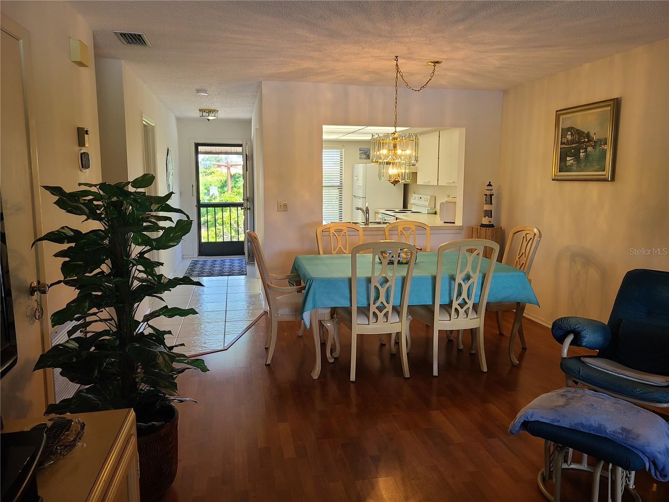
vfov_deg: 53.1
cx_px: 334
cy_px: 251
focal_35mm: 26
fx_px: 502
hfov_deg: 67.3
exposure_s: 1/60
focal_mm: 5.4
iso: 80
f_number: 1.8
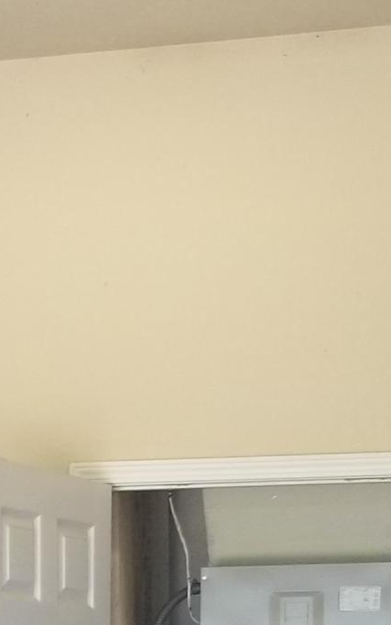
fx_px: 2523
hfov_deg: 8.4
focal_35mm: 148
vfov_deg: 13.4
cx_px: -394
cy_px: 911
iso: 64
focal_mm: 5.7
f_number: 2.9
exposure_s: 1/50
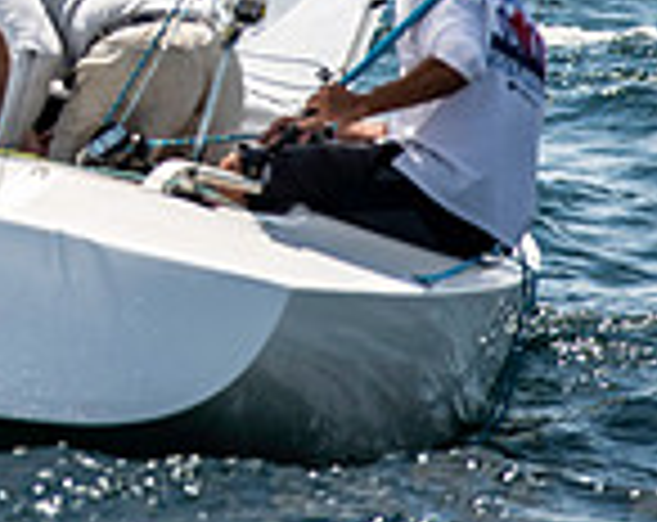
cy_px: -308
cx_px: -374
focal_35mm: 771
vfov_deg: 2.0
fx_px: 14952
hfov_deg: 2.5
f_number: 5
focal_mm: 200
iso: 160
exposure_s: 1/1250
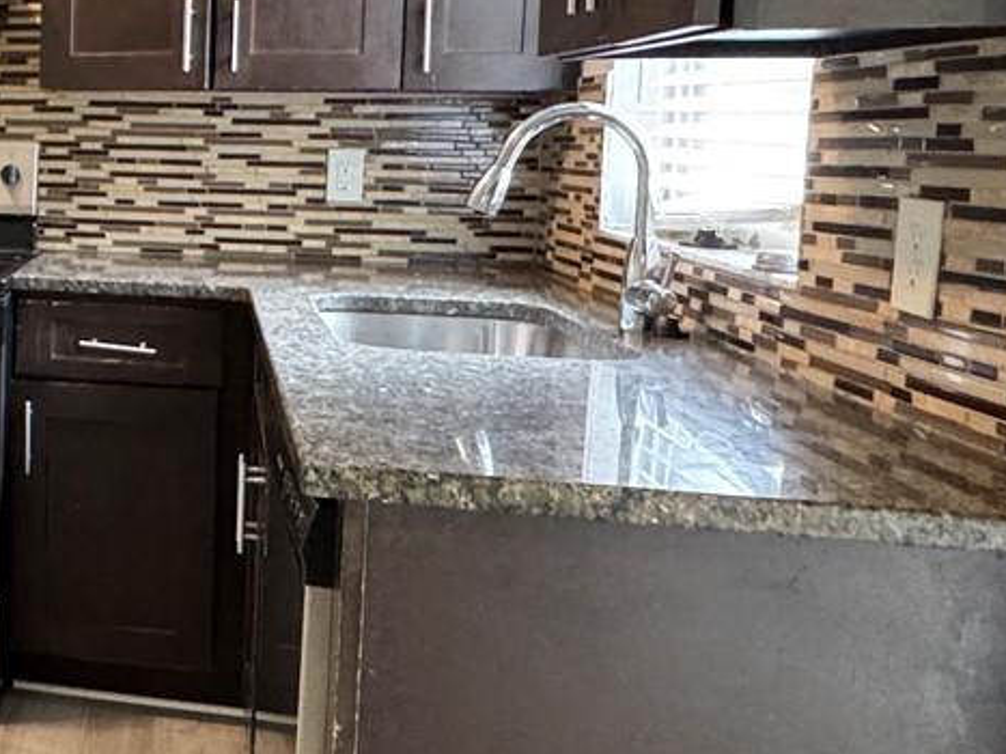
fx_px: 1395
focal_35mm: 48
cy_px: 241
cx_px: -213
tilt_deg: -5.0
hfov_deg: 32.5
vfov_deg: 30.0
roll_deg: -0.3
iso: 1000
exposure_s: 1/60
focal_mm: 2.22
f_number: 2.2
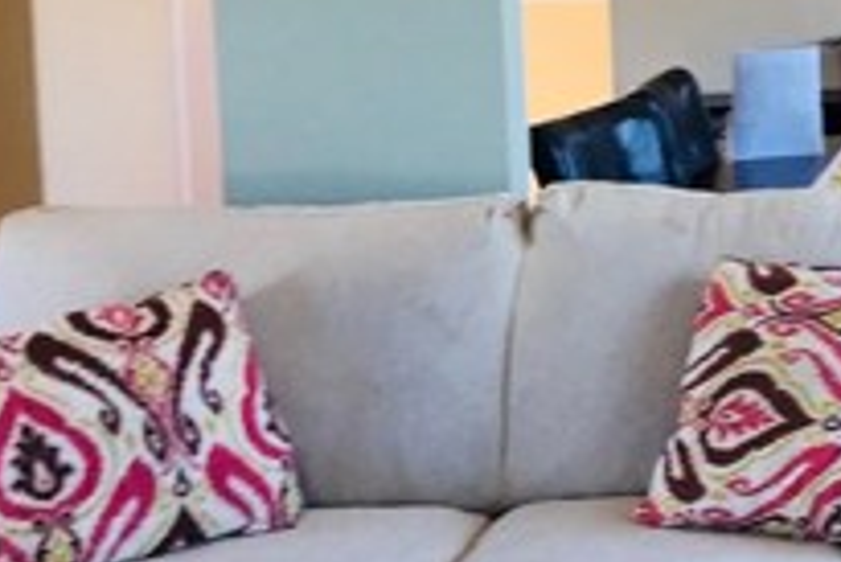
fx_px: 2127
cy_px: -12
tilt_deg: -5.2
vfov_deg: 14.8
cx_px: 1186
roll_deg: +1.7
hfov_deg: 19.9
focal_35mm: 91
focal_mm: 3.99
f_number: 1.8
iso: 25
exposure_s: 1/60
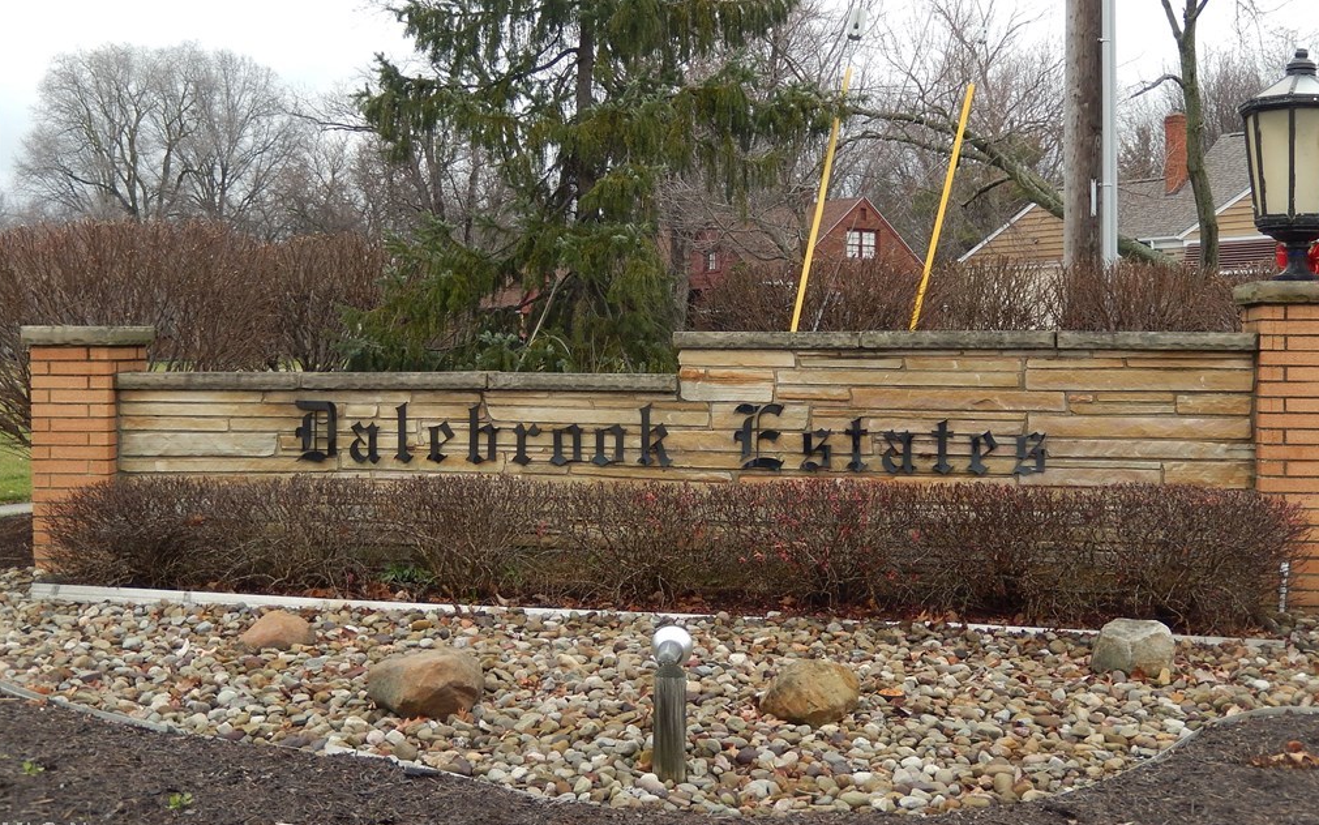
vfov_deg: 29.2
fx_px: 1582
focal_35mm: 44
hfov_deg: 45.3
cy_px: 354
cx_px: 661
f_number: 4.2
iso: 125
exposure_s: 1/200
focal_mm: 7.3
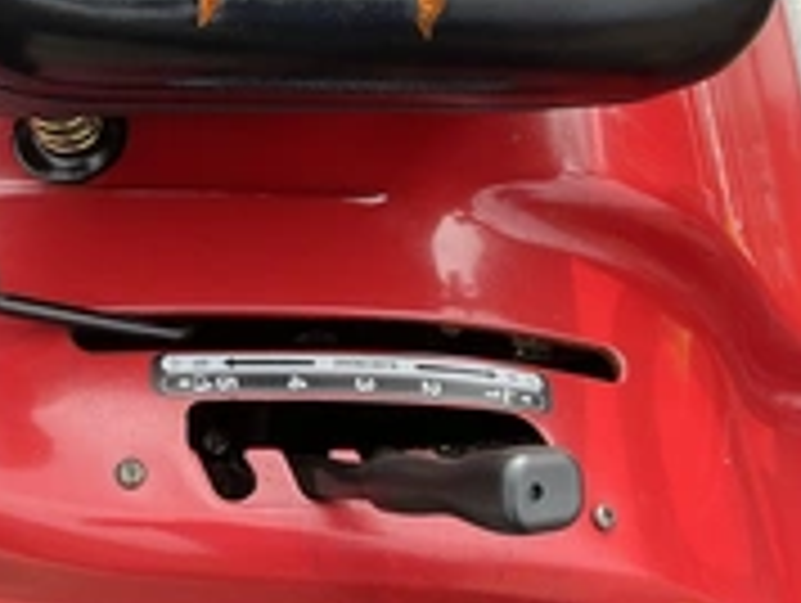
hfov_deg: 29.8
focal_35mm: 65
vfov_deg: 22.6
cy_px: 320
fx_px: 1506
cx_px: 374
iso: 25
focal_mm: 3
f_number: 1.8
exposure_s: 1/348
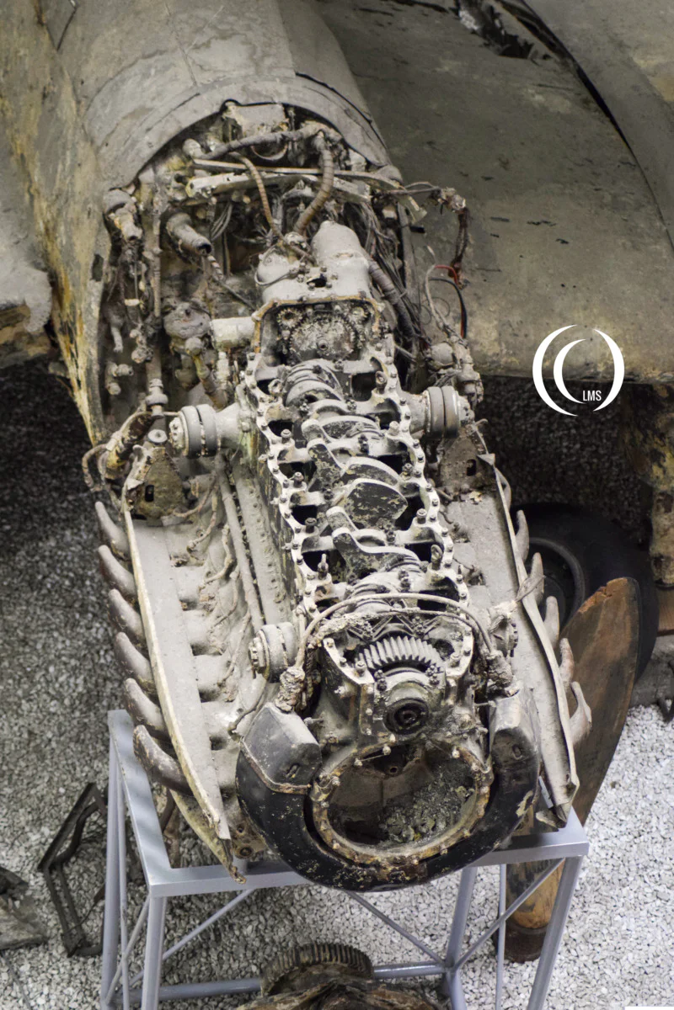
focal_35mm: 105
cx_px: 337
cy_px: 505
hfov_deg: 13.0
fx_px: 2949
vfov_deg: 19.5
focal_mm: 70
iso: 2200
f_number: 4
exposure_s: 1/125
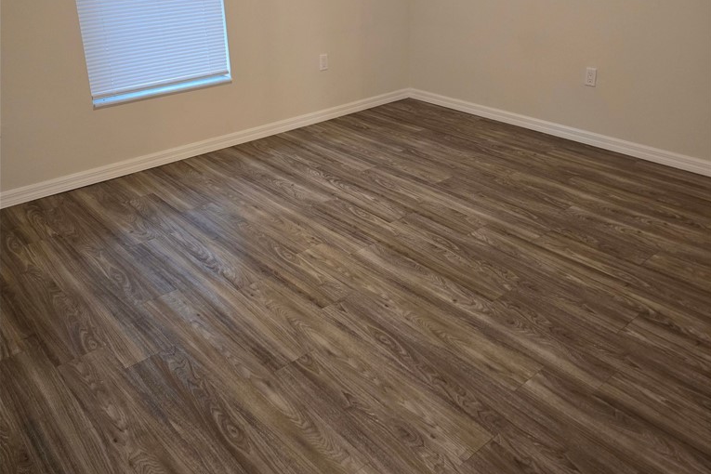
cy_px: 133
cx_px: 356
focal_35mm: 32
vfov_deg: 40.2
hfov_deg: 58.7
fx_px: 632
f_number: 1.7
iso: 640
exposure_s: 1/60
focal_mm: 6.3
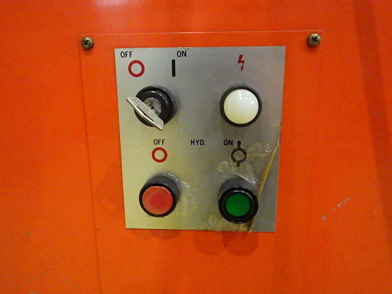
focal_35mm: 28
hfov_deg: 63.4
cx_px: 196
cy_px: 147
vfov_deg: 49.7
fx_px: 317
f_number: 3.5
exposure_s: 1/40
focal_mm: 5
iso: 1600
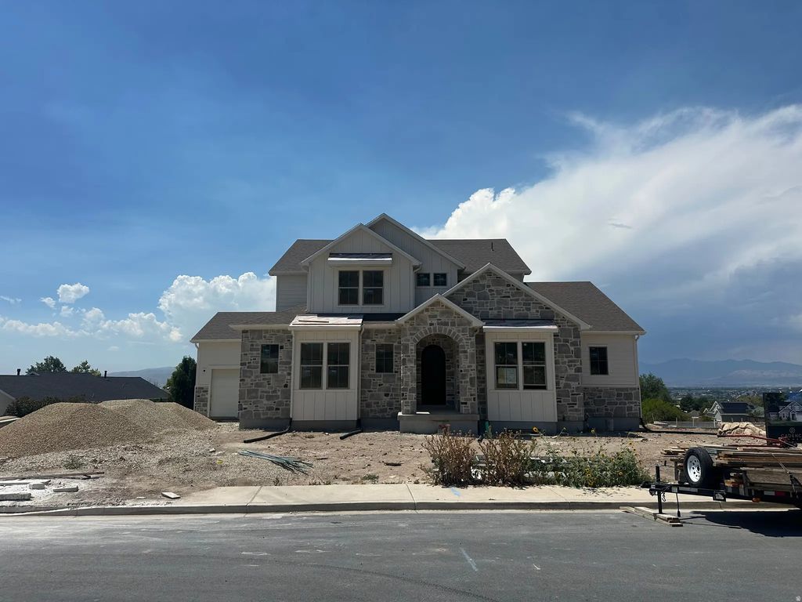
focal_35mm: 24
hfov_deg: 71.6
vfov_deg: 56.8
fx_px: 556
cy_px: 301
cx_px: 401
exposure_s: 1/10753
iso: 80
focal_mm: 6.86
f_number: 1.78
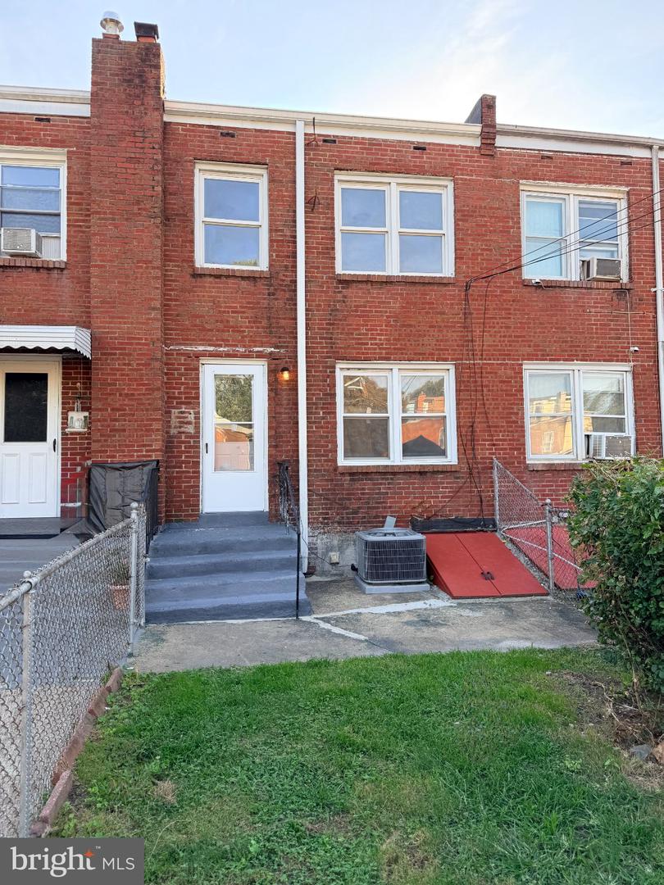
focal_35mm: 24
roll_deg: +2.9
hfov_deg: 56.8
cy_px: 442
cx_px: 332
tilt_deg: +3.5
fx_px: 614
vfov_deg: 71.6
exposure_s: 1/559
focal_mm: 6.76
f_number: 1.78
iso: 80
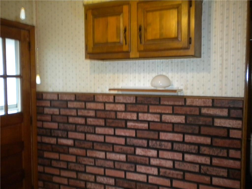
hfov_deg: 52.6
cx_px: 126
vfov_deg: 40.7
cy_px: 94
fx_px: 255
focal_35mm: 35
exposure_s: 1/30
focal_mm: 6.3
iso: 400
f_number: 3.1
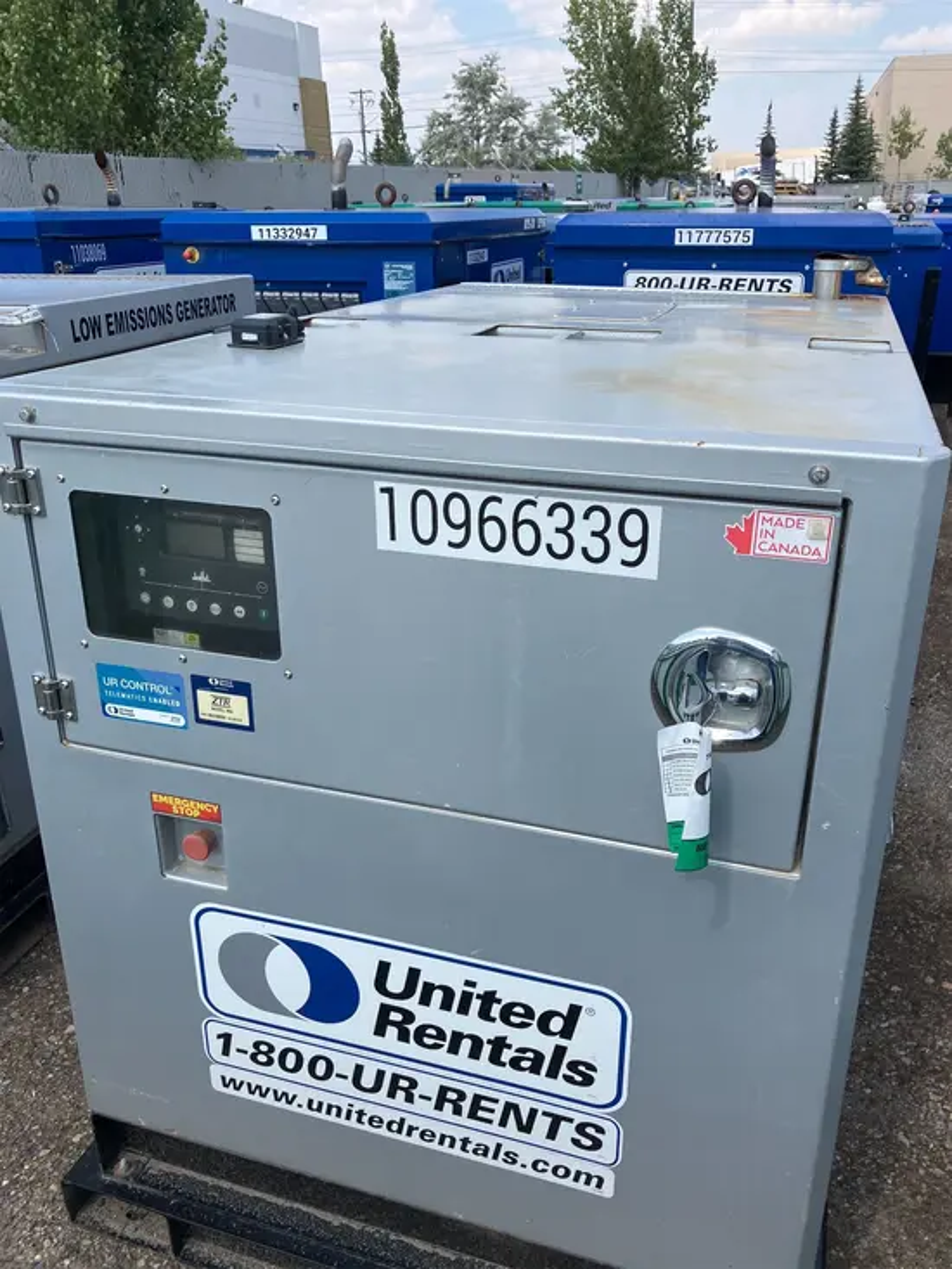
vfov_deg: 63.4
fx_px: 1026
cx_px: 476
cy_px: 634
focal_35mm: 28
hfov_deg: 49.8
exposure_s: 1/1279
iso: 32
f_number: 1.8
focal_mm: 3.99
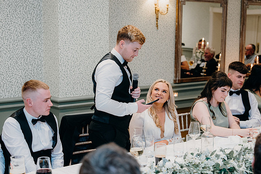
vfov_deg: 20.0
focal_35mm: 68
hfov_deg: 29.6
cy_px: 87
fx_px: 493
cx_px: 130
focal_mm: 68
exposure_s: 1/160
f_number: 3.5
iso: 2500
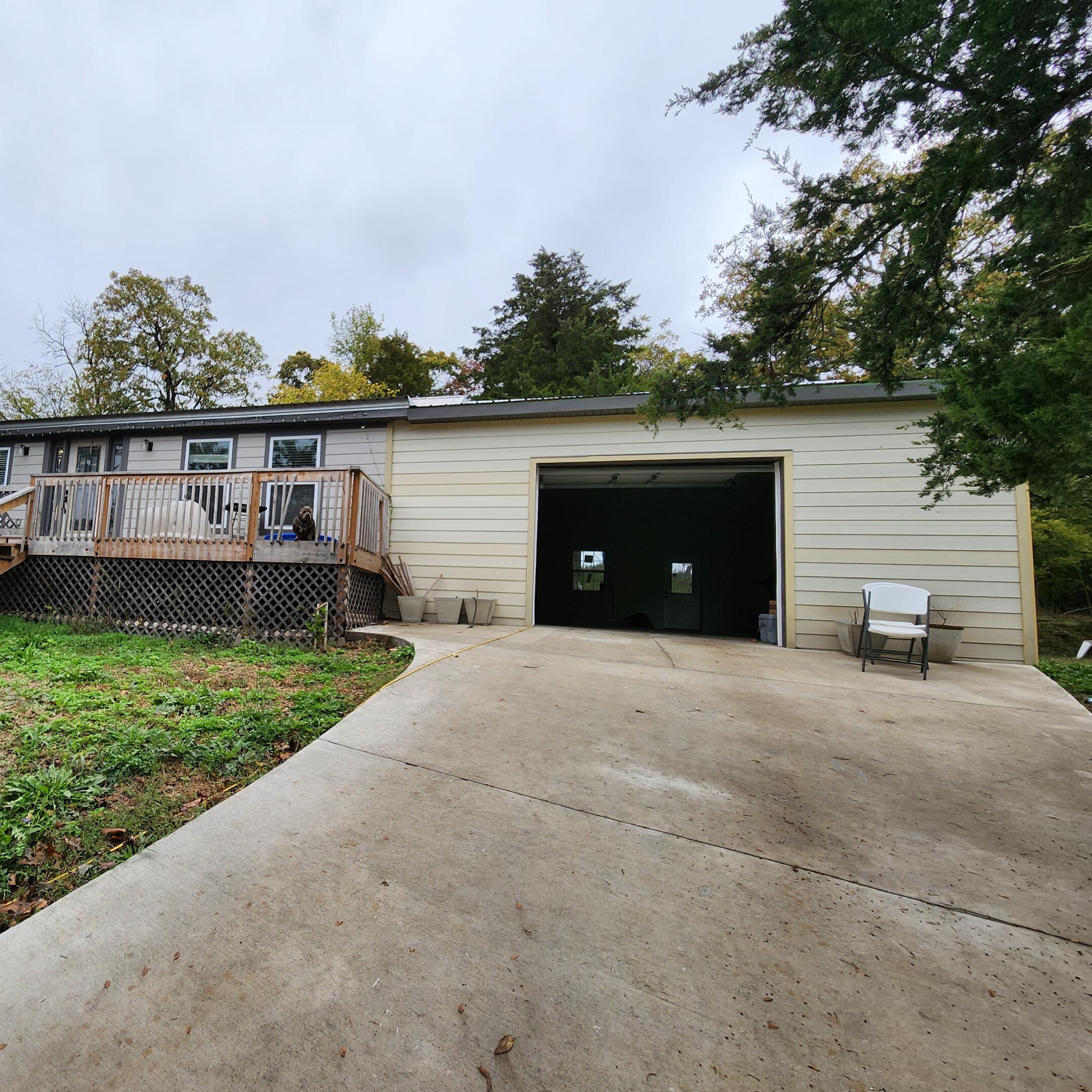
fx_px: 571
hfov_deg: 83.5
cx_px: 338
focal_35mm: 16
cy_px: 555
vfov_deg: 87.4
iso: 50
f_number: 2.2
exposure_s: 1/834
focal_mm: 2.2
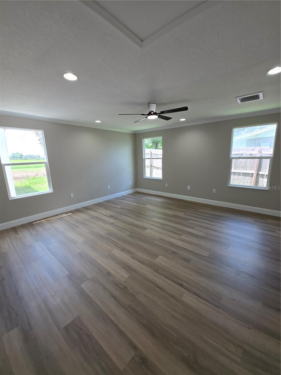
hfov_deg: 89.9
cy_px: 188
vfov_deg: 106.2
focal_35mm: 13
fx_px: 141
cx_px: 140
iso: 40
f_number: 2.2
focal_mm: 1.7
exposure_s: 1/60
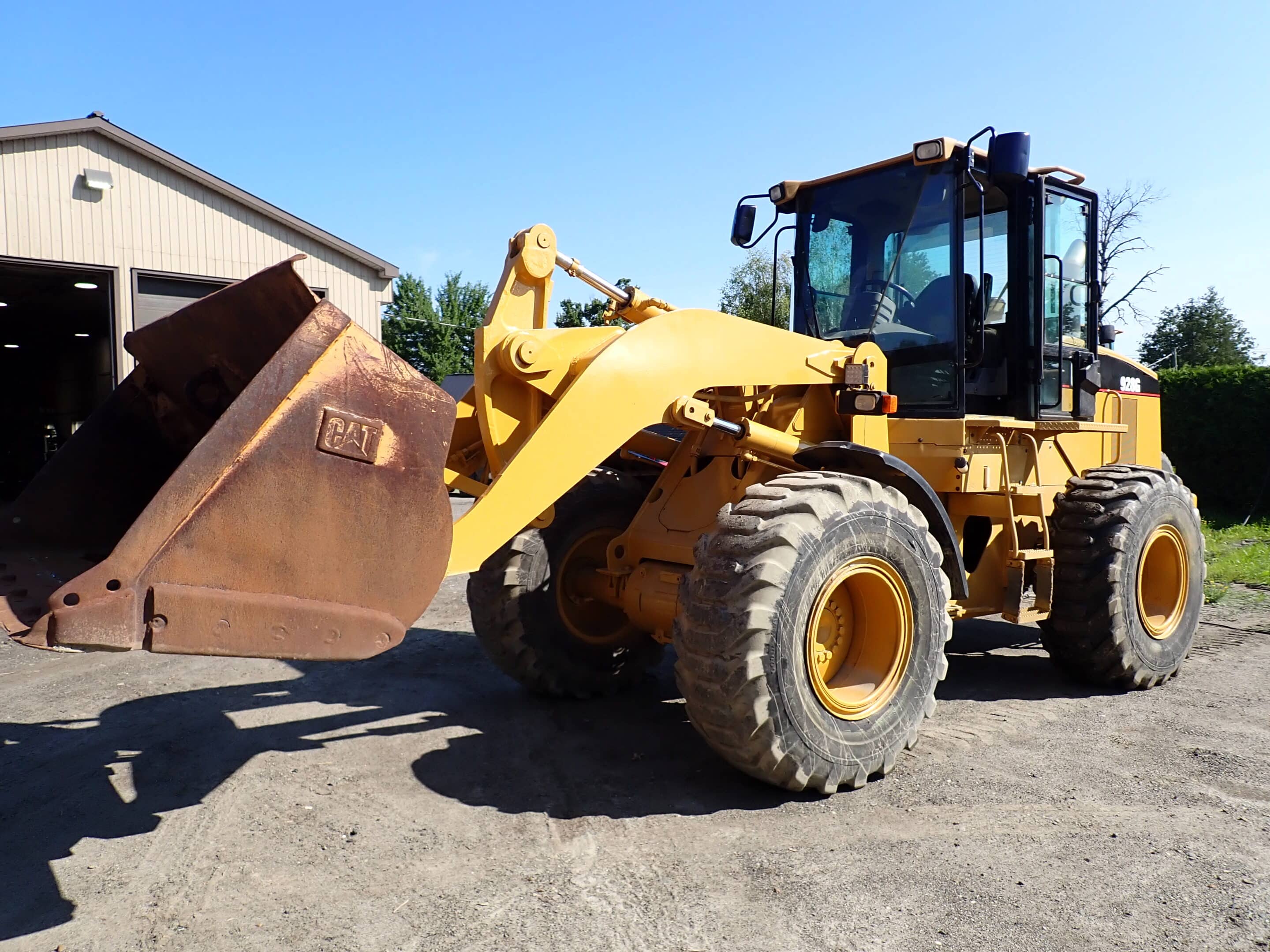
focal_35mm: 25
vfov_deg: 54.9
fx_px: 917
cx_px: 635
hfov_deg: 69.4
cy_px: 476
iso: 100
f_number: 8
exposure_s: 1/125
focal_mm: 4.5
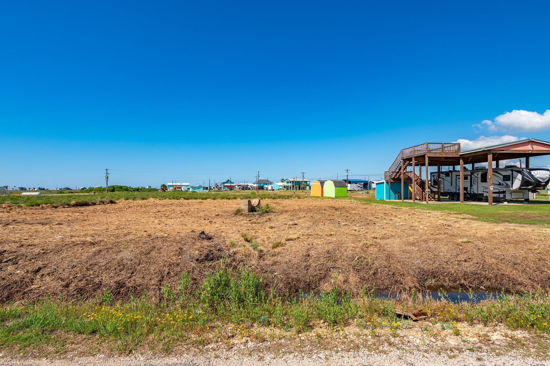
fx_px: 260
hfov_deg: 93.3
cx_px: 278
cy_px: 191
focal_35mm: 17
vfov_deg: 70.3
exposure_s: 1/320
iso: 125
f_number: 11
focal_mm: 16
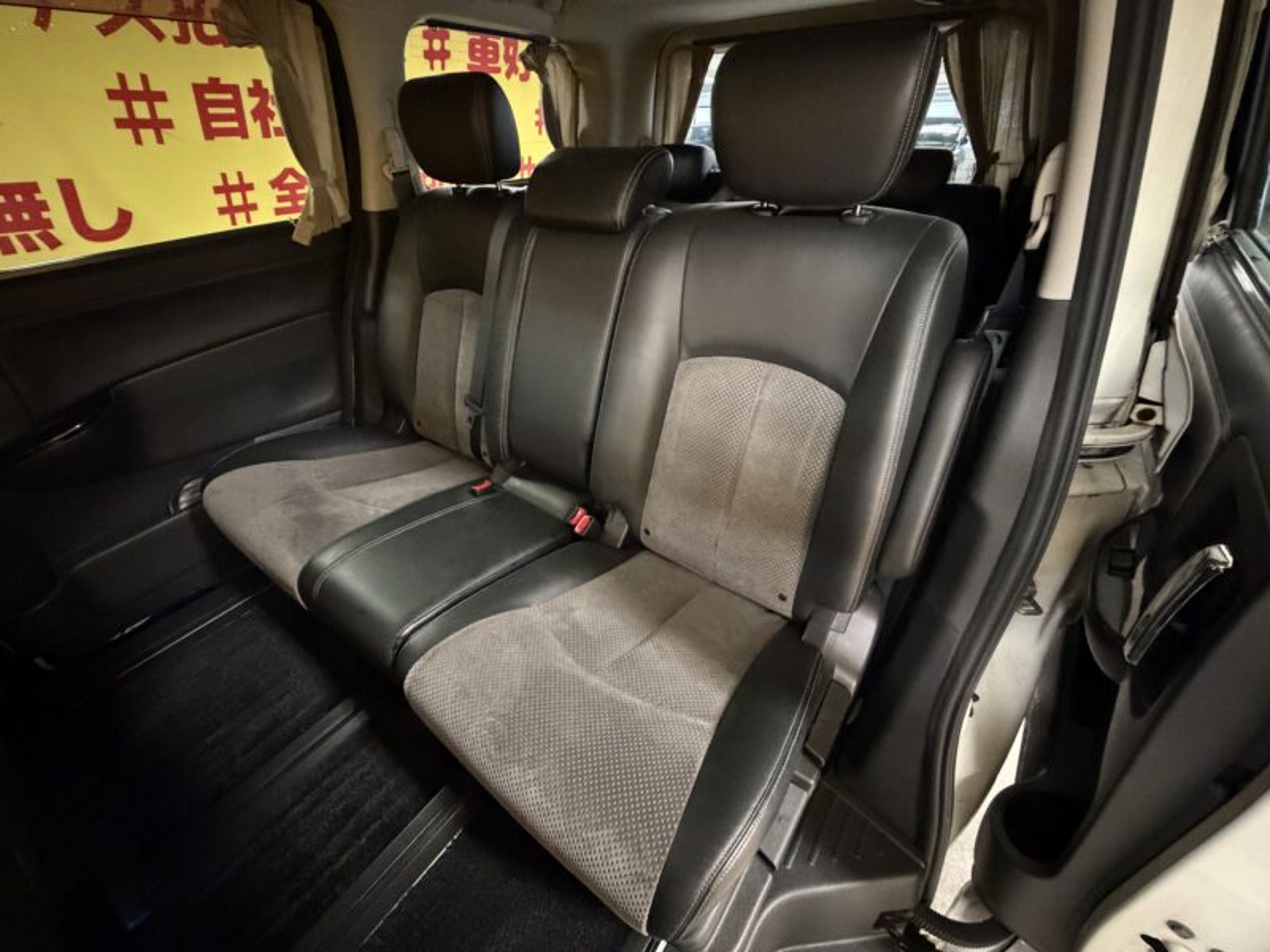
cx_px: 635
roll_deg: +0.0
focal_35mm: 14
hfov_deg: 102.1
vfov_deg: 85.7
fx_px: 514
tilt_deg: -33.8
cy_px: 476
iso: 1600
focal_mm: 2.22
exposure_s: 1/33
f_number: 2.2
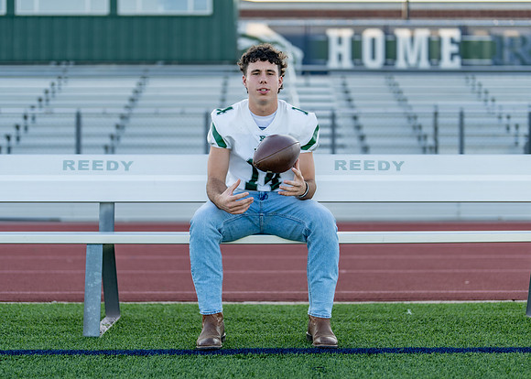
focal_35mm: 65
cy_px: 173
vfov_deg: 22.0
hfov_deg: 30.4
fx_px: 977
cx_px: 272
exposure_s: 1/2500
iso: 100
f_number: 1.2
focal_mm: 50
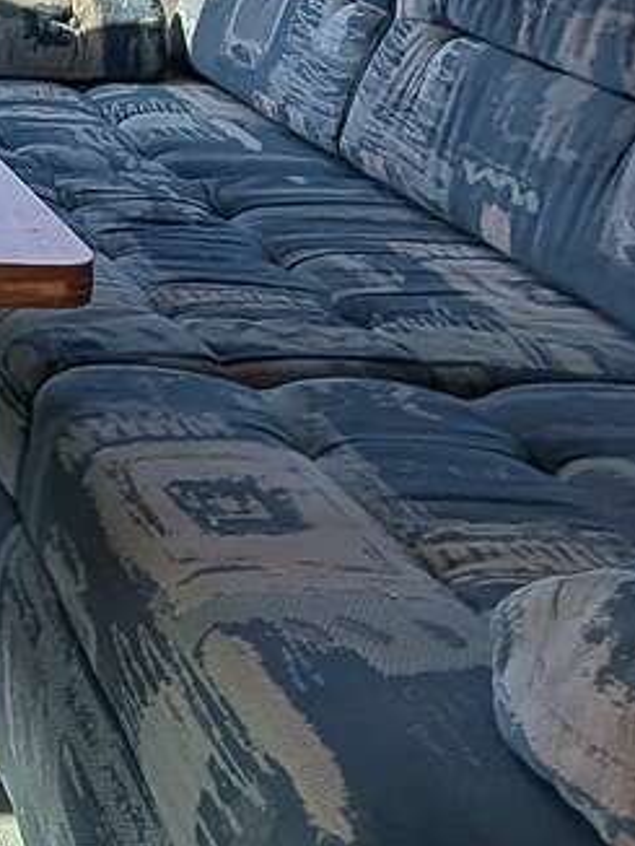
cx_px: -324
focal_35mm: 53
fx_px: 1295
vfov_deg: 31.6
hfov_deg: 22.5
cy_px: -106
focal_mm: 2.02
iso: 48
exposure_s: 1/139
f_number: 1.7
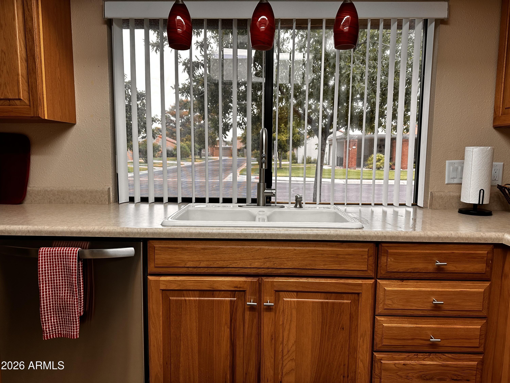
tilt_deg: -6.4
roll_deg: -0.3
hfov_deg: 71.6
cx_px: 255
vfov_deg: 56.8
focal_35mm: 24
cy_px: 192
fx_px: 354
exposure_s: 1/120
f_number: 1.78
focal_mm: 6.86
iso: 100
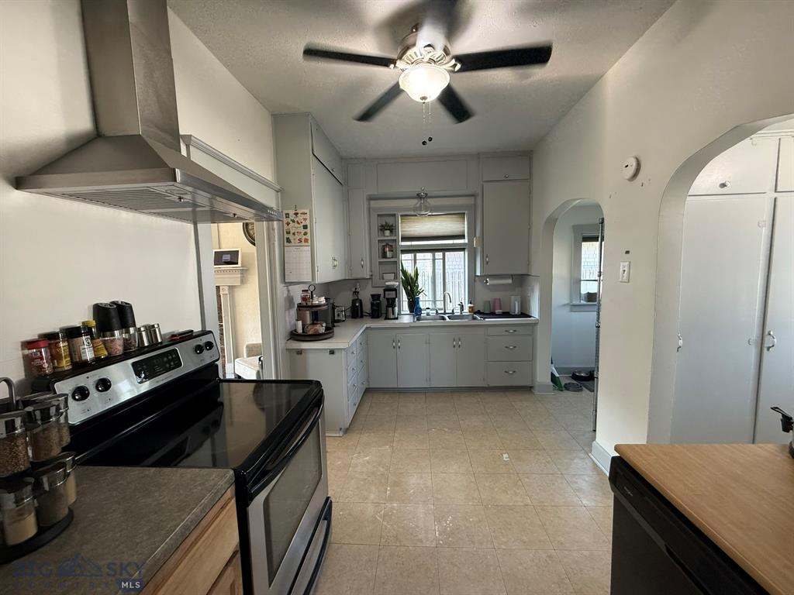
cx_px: 397
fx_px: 321
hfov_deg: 102.1
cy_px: 298
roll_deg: +2.4
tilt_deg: -4.7
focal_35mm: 14
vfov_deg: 85.7
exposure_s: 1/120
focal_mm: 2.22
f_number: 2.2
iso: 320
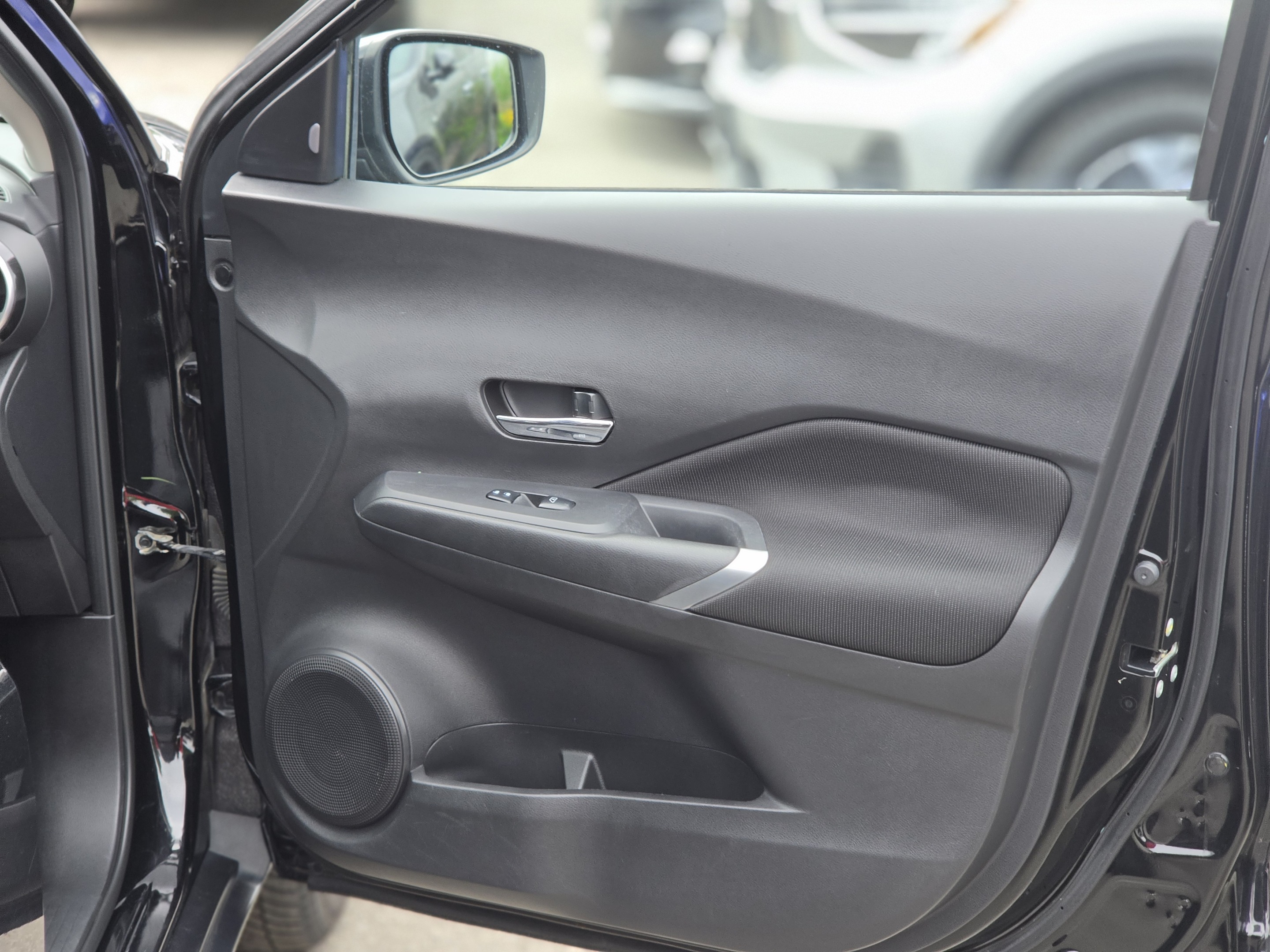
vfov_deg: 21.3
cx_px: 635
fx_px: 2531
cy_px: 476
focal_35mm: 69
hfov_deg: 28.2
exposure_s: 1/120
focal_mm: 7
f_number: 2.4
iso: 25
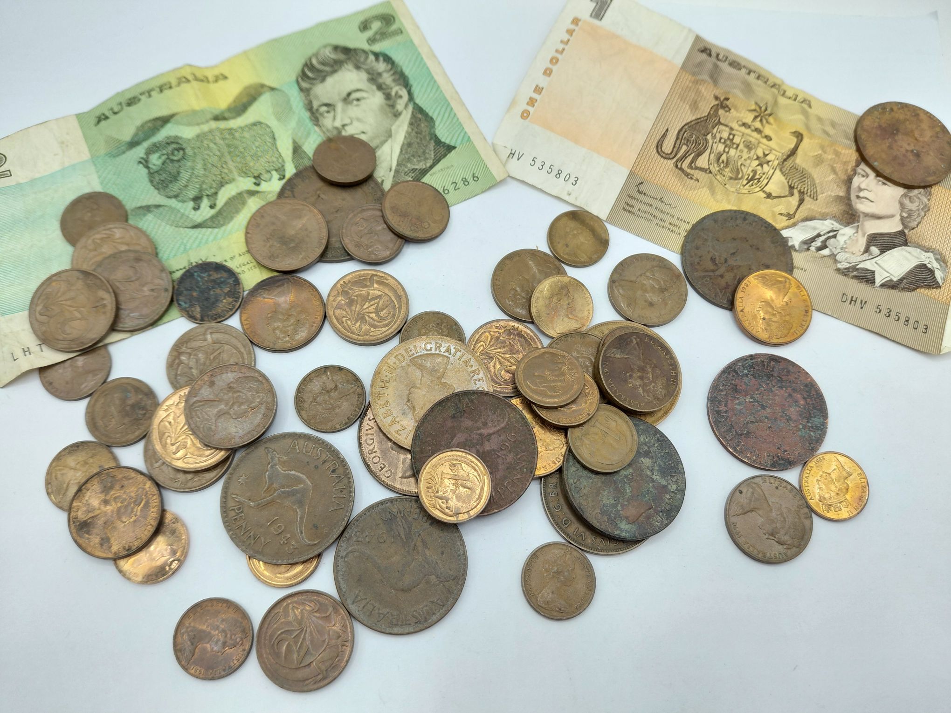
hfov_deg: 69.4
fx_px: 687
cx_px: 476
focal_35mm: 25
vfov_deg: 54.9
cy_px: 356
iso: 100
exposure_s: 1/100
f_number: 1.8
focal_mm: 4.69
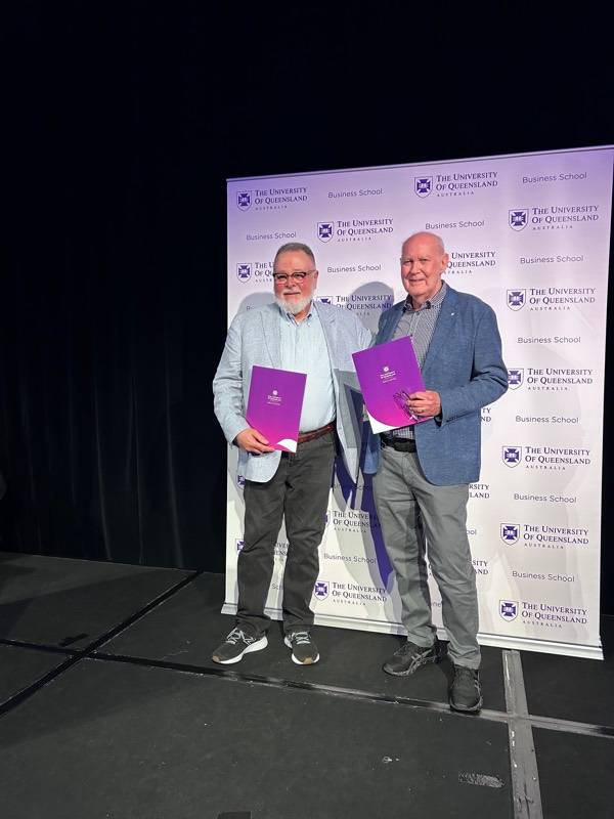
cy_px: 410
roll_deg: +0.0
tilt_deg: -4.7
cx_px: 307
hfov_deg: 53.1
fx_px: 615
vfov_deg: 67.3
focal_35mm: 26
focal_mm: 5.7
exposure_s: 1/59
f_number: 1.5
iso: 160
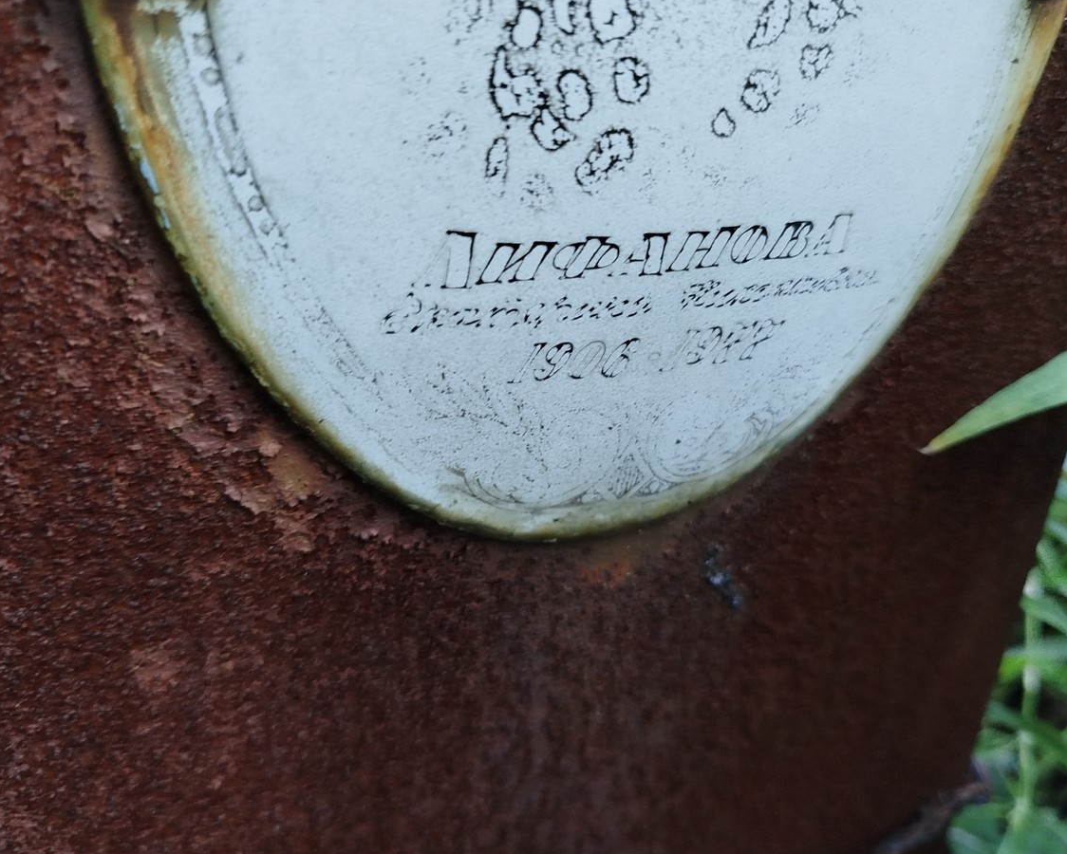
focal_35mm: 30
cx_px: 530
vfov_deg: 48.5
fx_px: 948
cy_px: 403
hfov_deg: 58.8
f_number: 1.7
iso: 125
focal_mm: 5.31
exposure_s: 1/50
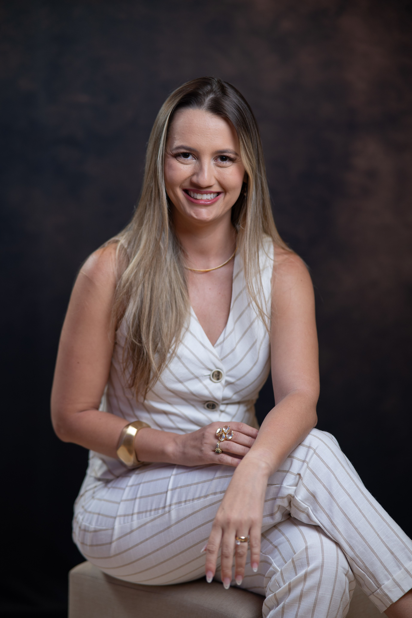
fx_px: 1459
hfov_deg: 16.1
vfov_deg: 23.9
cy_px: 309
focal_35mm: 85
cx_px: 206
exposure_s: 1/160
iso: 250
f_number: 1.8
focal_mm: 85
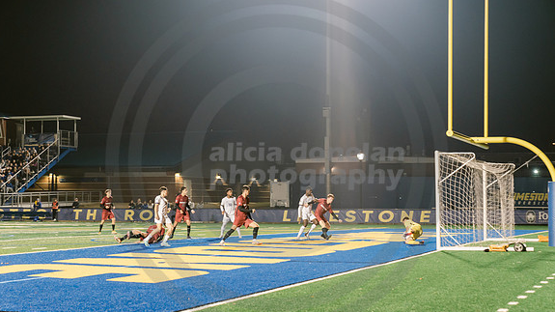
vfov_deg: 16.3
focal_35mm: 74
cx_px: 277
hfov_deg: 28.6
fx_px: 1089
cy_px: 163
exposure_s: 1/160
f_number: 4
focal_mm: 70
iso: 2500
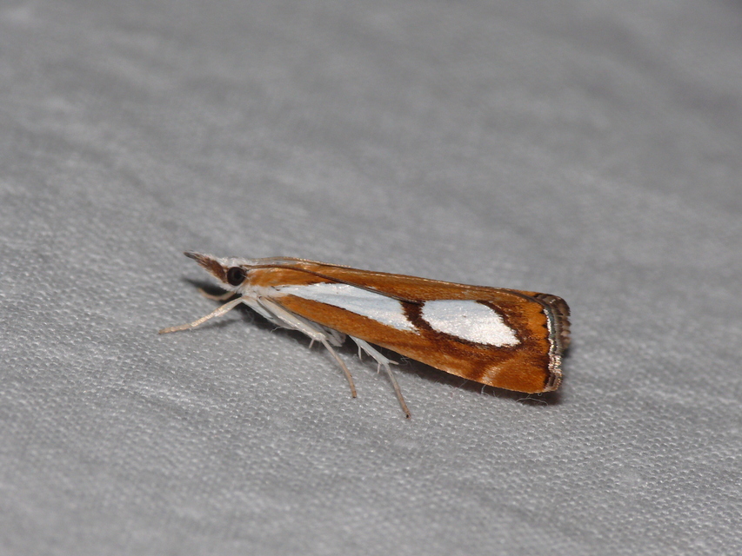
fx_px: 5831
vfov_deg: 5.5
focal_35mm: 272
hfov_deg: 7.3
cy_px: 278
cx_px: 371
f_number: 11
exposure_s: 1/250
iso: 200
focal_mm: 57.5
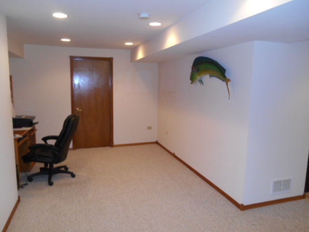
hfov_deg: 67.3
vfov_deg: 53.1
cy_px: 116
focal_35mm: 26
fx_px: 232
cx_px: 154
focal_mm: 4.7
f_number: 3.4
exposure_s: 1/25
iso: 280
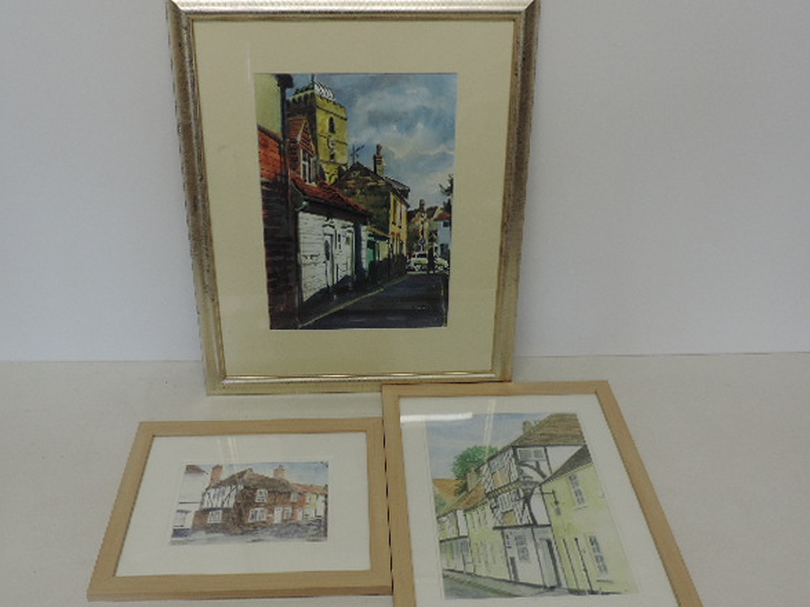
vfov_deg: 39.6
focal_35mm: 36
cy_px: 328
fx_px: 842
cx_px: 389
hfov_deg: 51.4
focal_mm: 5.8
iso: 320
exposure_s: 1/50
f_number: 3.2
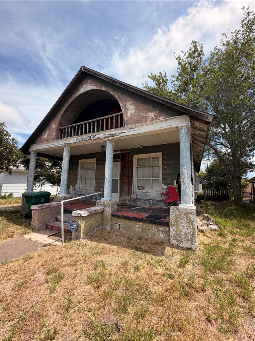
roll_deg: -2.3
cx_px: 128
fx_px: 138
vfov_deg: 102.1
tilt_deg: +7.4
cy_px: 170
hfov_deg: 85.7
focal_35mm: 14
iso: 20
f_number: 2.2
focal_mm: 2.22
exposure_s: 1/770
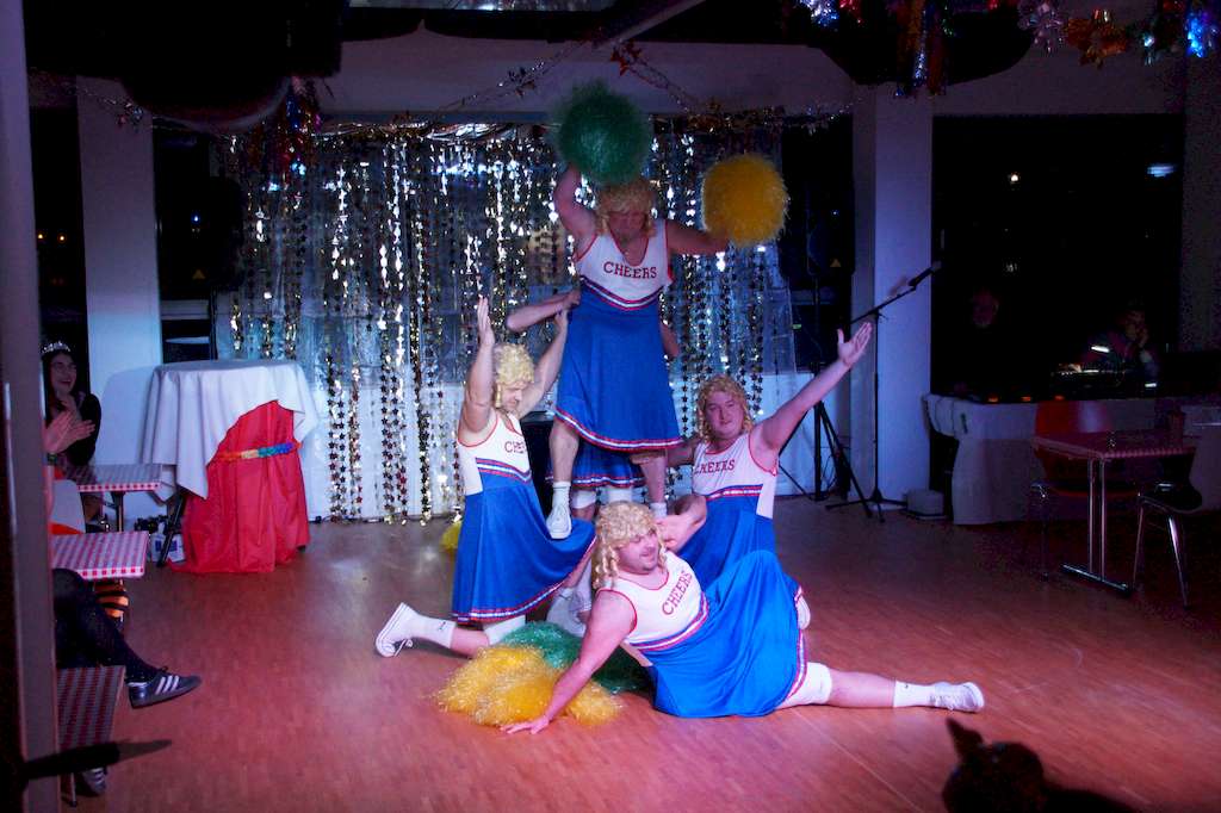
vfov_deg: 31.9
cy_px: 406
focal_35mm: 42
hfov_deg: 46.4
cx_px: 610
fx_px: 1424
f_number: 4
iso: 3200
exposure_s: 1/100
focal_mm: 28
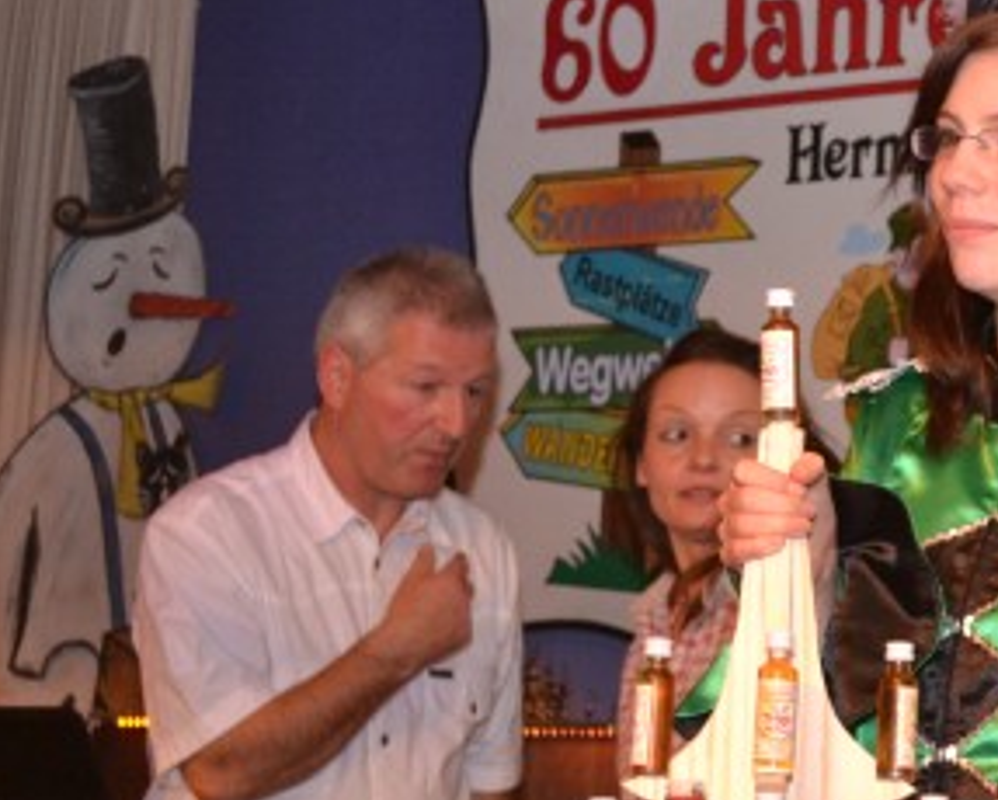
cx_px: 1370
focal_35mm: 137
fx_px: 4058
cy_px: 527
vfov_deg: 11.2
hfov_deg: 13.4
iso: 1100
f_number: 5
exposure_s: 1/125
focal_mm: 35
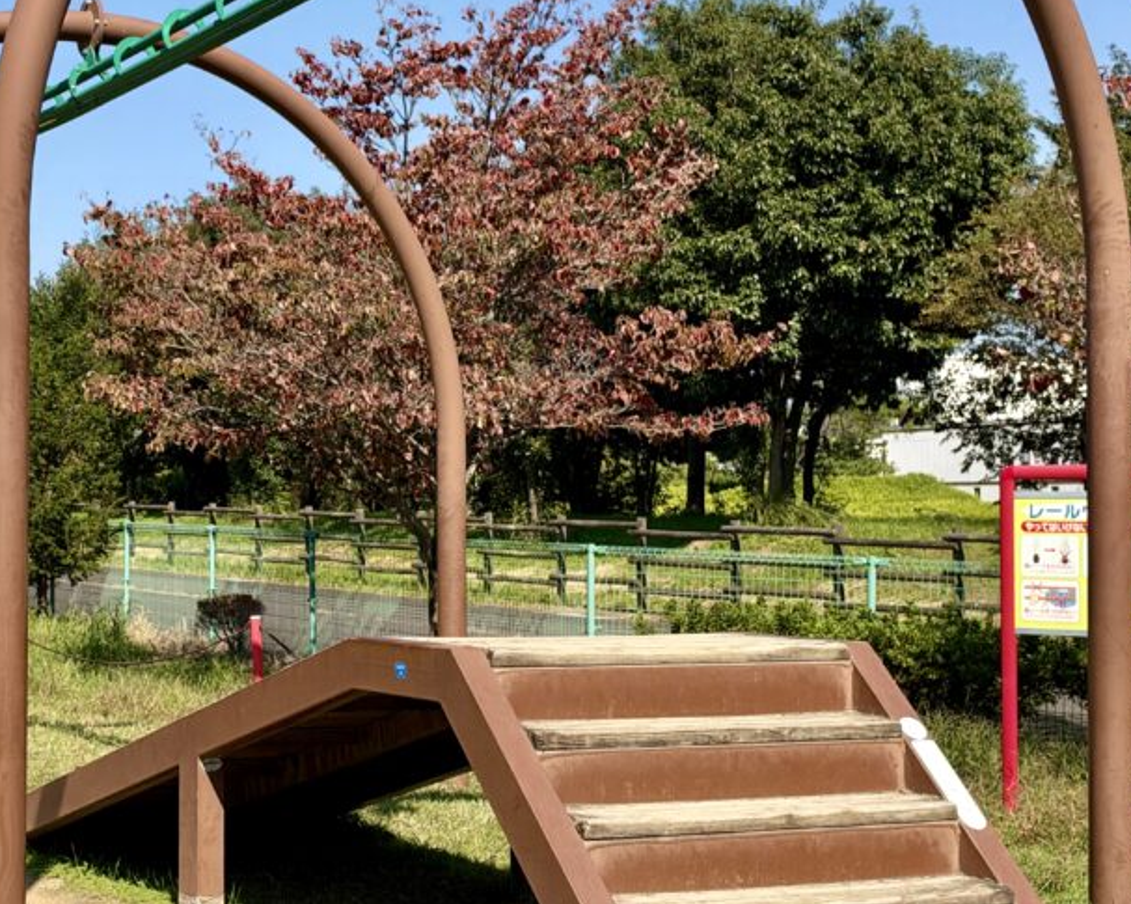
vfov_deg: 21.8
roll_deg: -0.4
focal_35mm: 70
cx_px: 143
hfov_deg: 26.4
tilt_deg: +3.0
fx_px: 2342
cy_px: 429
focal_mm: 6.93
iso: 64
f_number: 1.8
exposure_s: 1/3891
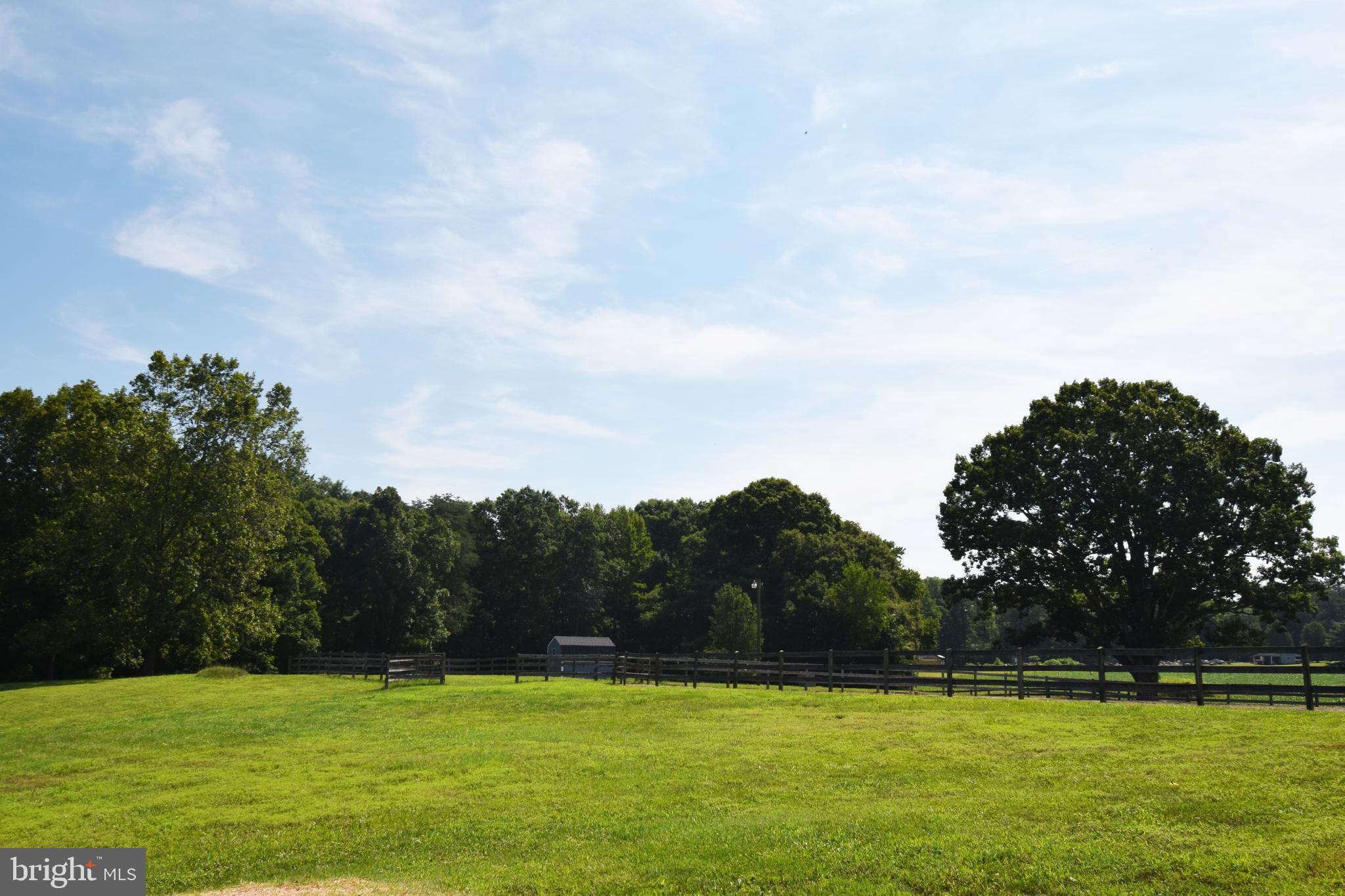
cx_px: 672
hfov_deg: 61.9
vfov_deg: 43.6
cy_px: 448
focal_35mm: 30
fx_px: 1121
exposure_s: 1/200
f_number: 13
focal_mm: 20
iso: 100
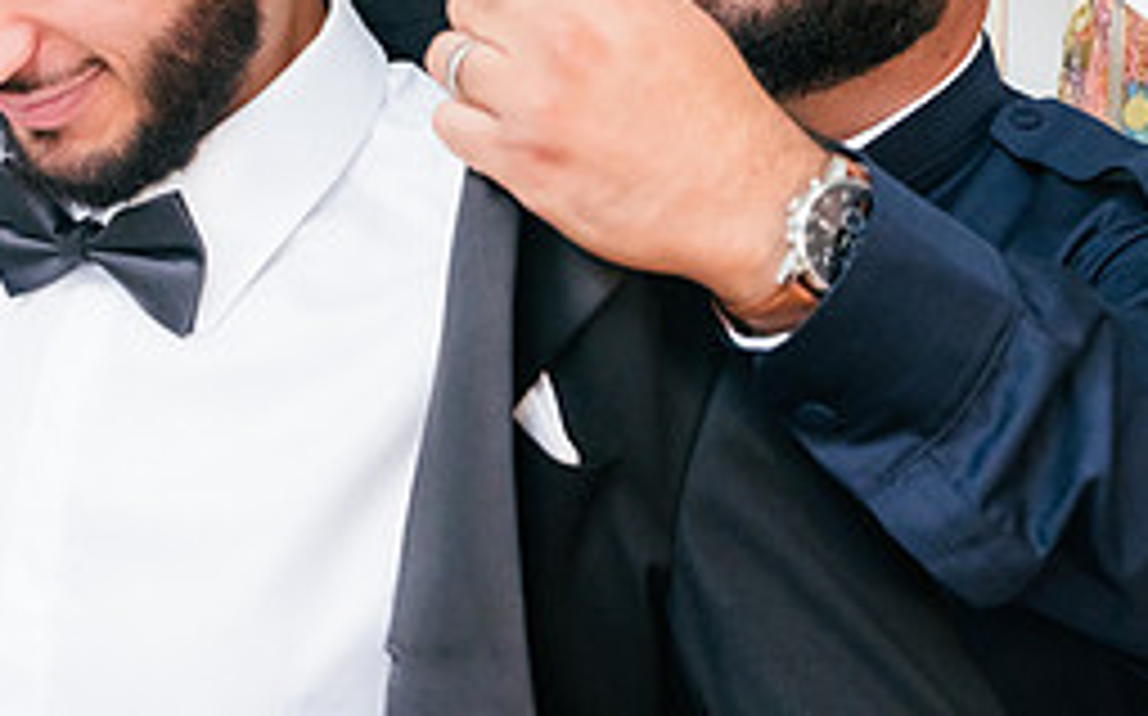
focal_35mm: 102
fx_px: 3189
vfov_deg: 12.8
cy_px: 218
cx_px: 459
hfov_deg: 20.4
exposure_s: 1/160
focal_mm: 44
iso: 5000
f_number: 9
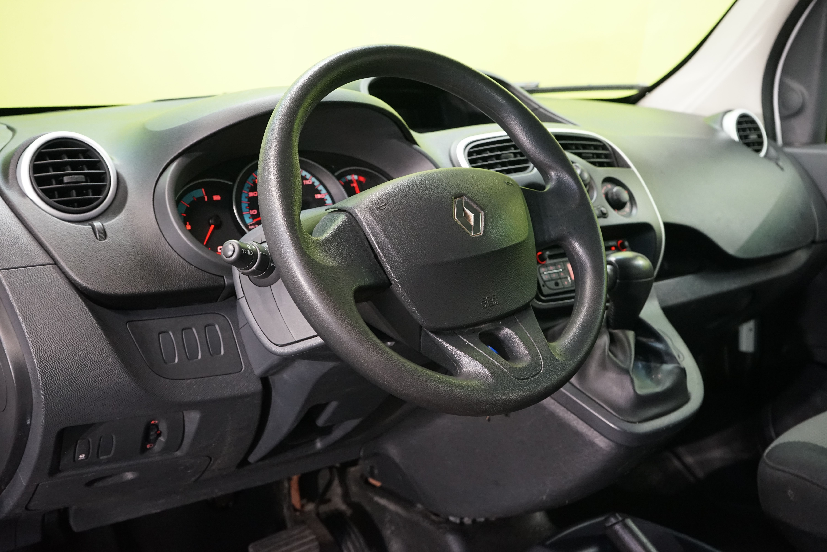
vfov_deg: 34.2
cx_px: 414
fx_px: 896
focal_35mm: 39
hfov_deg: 49.6
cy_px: 276
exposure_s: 1/40
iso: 3200
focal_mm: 39
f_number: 6.3
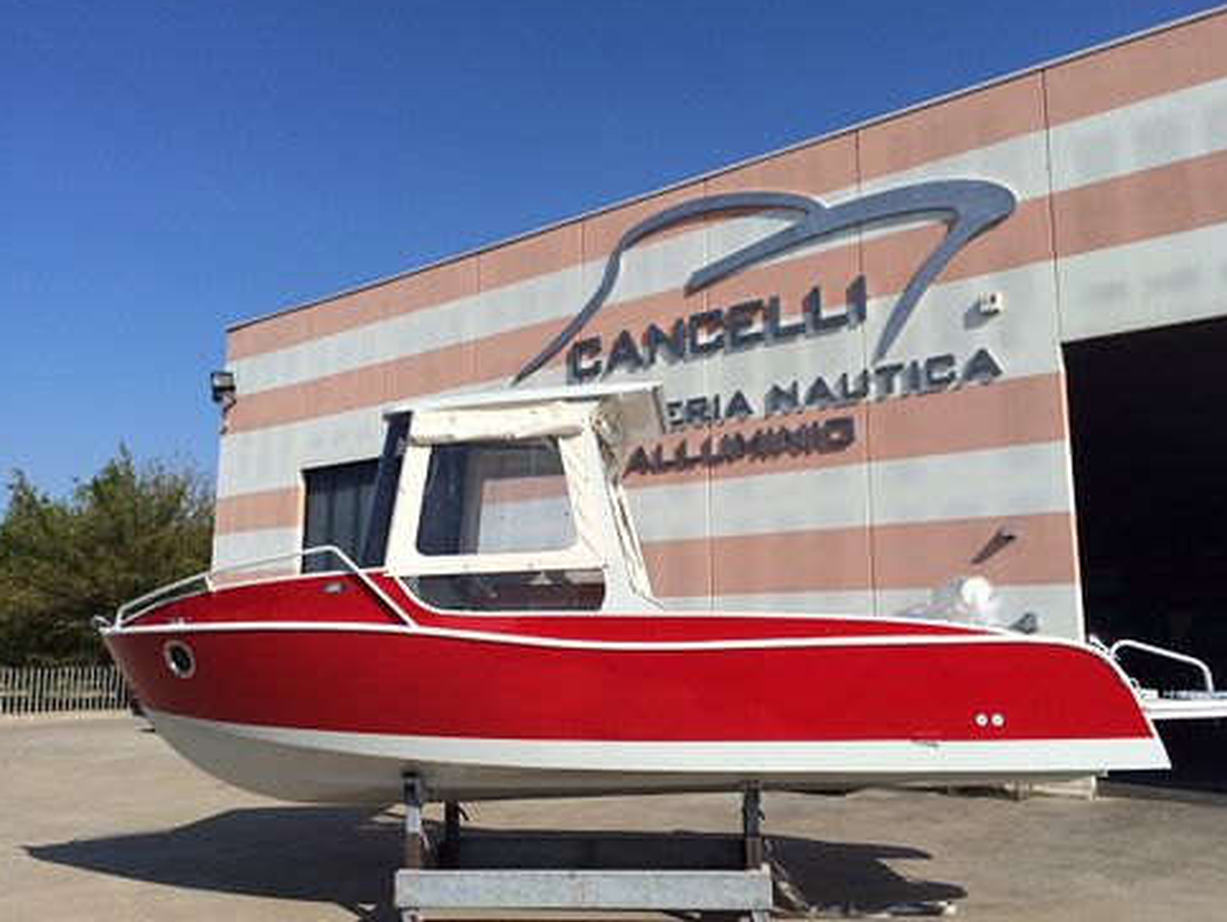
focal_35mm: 30
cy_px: 464
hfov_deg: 59.9
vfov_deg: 46.9
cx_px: 627
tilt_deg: +9.4
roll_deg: +1.1
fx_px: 1064
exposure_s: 1/3731
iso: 32
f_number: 2.2
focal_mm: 4.15
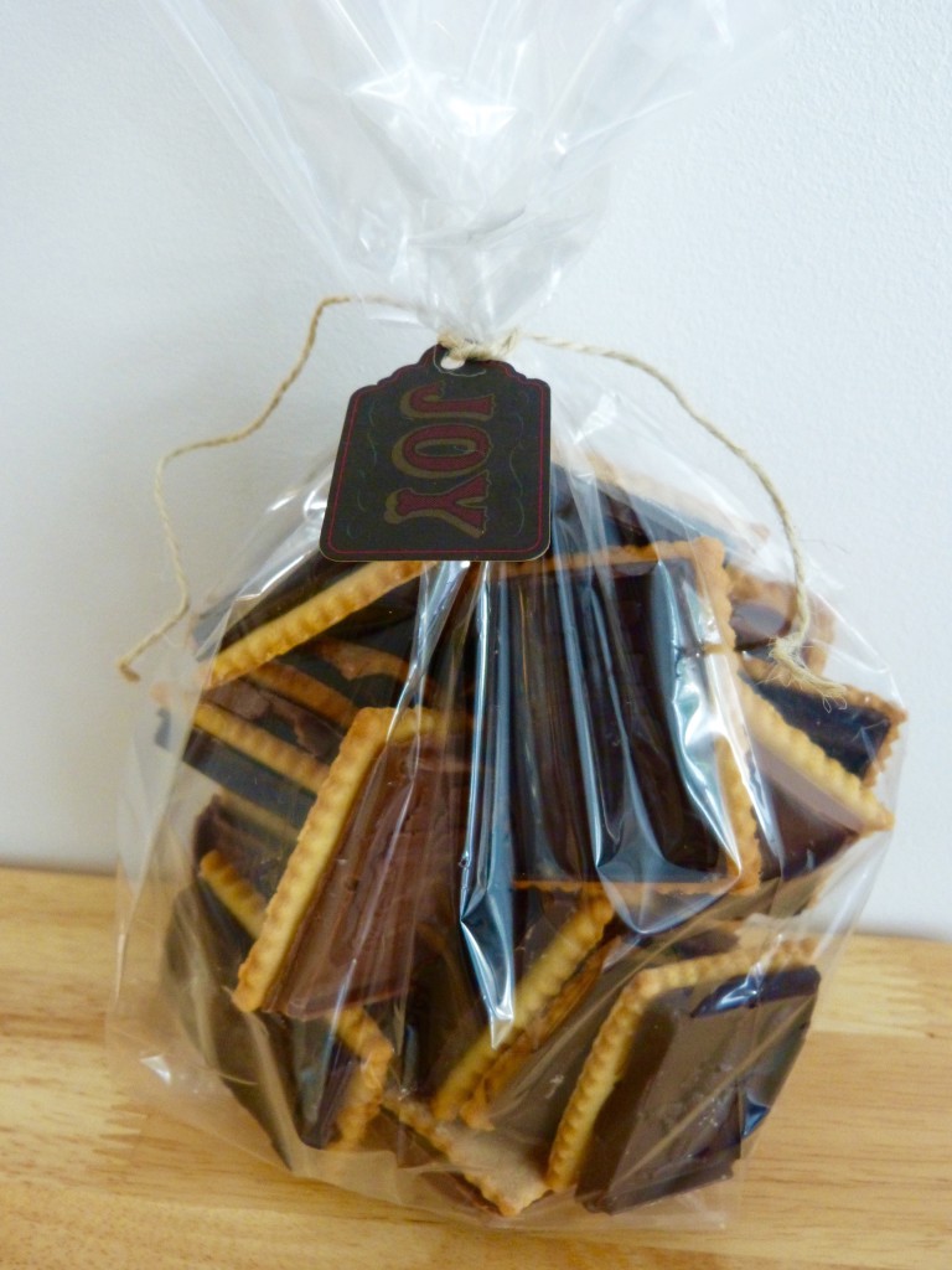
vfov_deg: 60.0
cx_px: 476
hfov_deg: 46.8
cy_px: 635
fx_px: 1100
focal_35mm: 30
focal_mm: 5.1
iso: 400
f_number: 2.9
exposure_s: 1/20
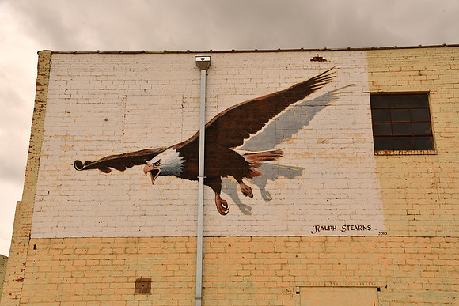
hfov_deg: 42.7
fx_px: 587
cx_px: 230
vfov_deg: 29.3
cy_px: 153
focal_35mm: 46
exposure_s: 1/125
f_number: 14
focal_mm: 31
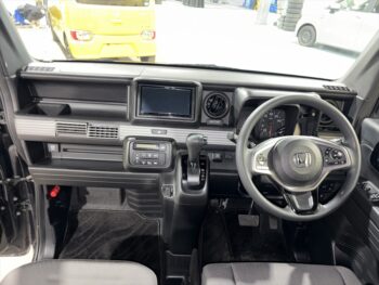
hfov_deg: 67.3
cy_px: 142
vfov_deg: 53.1
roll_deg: -4.0
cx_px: 190
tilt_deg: -29.9
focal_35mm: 26
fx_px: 285
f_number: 1.6
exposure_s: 1/4
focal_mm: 5.96
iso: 125
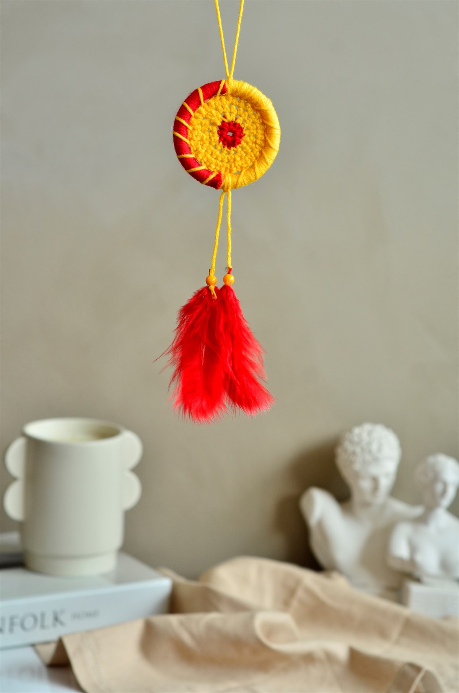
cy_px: 346
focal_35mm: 75
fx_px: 1440
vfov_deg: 27.0
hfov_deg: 18.1
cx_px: 230
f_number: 4
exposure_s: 1/80
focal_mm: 50
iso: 250
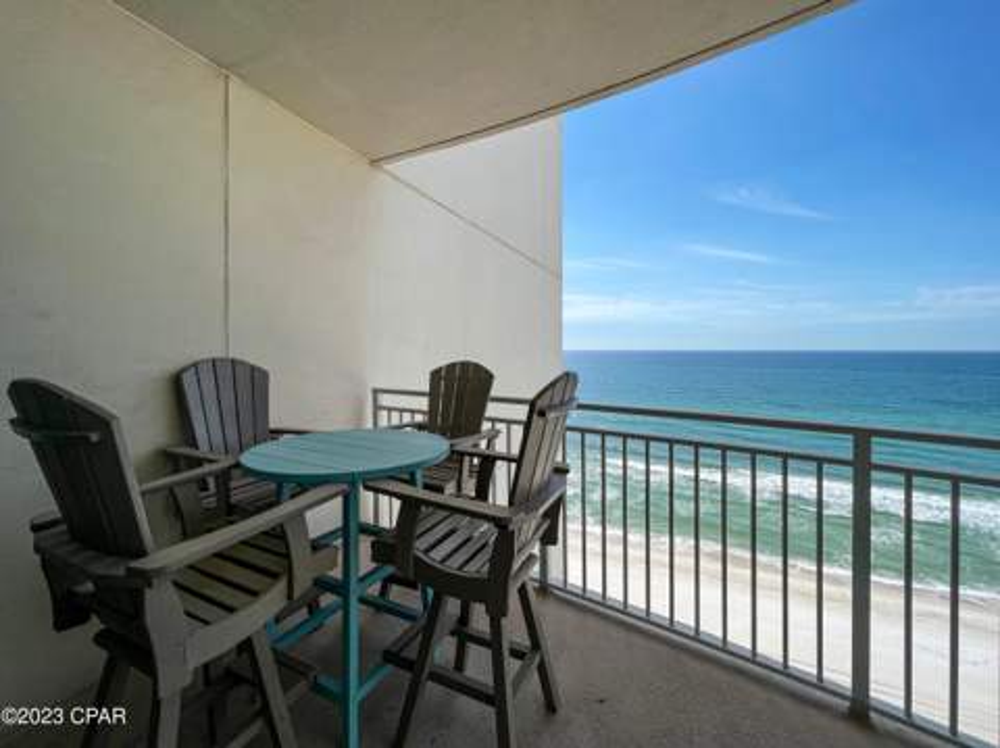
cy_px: 374
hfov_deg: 106.2
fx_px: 375
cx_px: 500
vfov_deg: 89.8
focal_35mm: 13
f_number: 1.8
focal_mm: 1.57
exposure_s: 1/2660
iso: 32
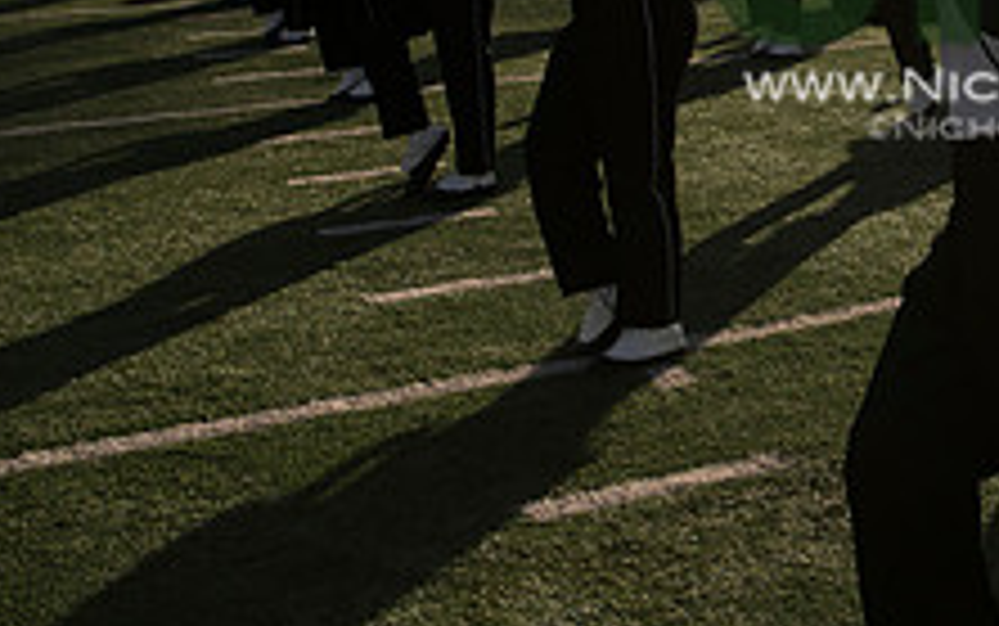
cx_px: 1053
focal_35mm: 64
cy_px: -74
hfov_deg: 29.4
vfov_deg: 19.4
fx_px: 1743
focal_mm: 24
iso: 320
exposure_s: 1/3200
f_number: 5
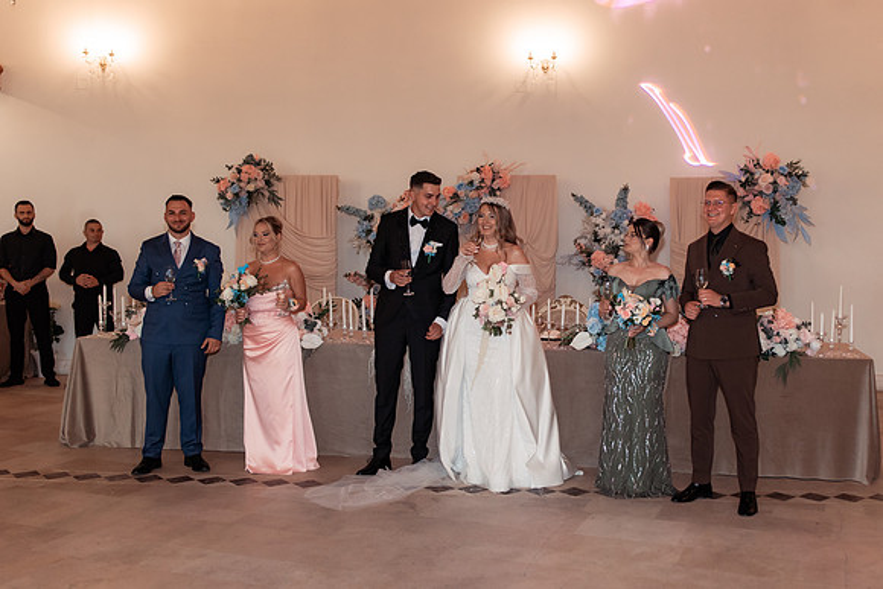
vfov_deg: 34.0
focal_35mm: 39
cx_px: 496
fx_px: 964
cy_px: 294
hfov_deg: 49.1
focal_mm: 35
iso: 1250
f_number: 3.2
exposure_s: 1/250
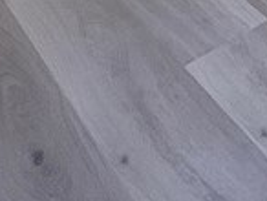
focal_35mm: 98
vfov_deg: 9.7
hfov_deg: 16.4
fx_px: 757
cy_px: -470
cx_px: 497
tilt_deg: +0.5
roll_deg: +2.0
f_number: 2.2
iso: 160
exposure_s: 1/99
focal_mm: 2.22
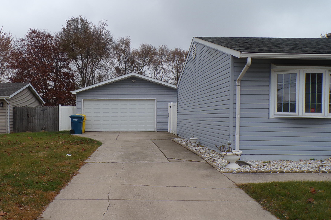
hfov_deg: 55.3
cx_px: 128
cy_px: 121
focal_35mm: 34
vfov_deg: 38.8
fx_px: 313
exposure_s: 1/250
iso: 100
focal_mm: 4.3
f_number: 4.4
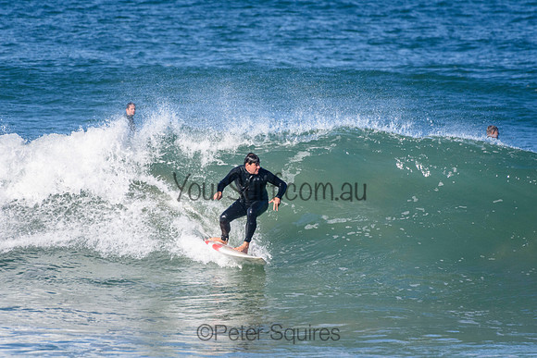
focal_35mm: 750
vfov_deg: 1.8
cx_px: 268
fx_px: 11191
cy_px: 179
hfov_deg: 2.7
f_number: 5.6
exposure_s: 1/4000
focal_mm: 500
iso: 800
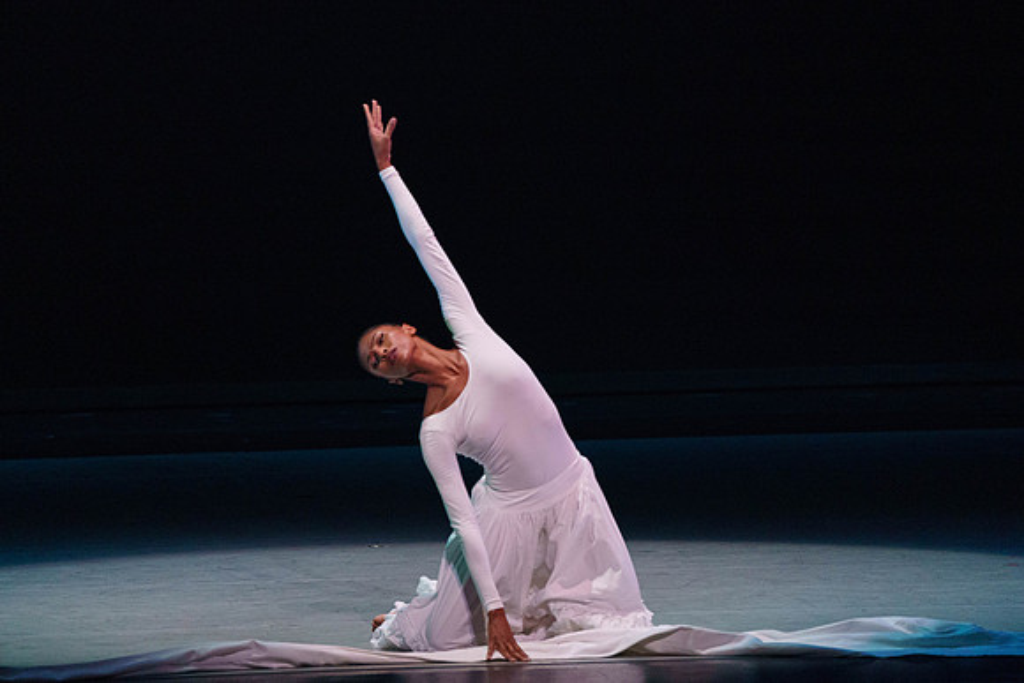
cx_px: 494
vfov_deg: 3.3
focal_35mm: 423
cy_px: 356
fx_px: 12042
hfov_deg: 4.9
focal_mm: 400
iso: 5000
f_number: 6.3
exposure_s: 1/400
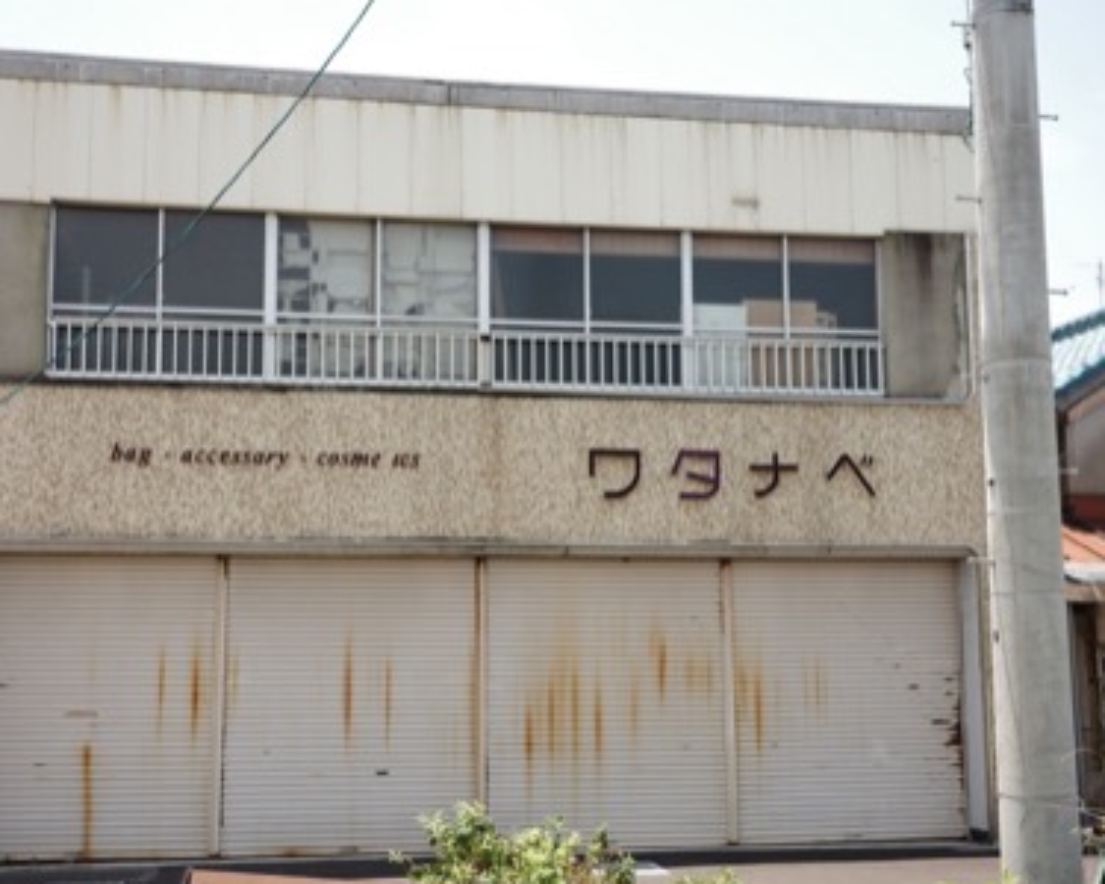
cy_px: 448
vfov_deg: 32.7
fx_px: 1504
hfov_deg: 40.3
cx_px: 513
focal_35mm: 46
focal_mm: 26
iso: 100
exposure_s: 1/640
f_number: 2.8
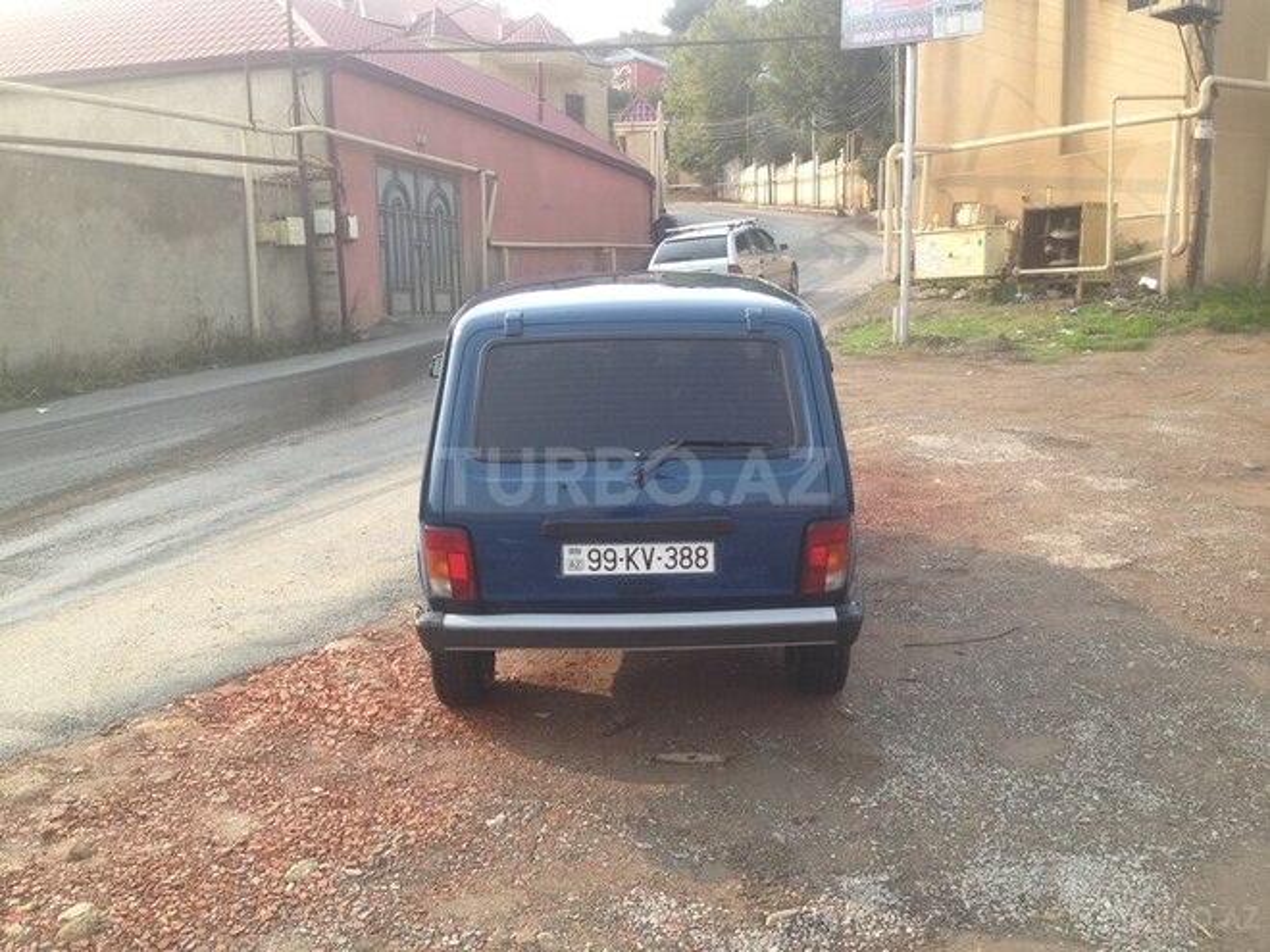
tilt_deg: -6.5
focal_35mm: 33
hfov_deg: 55.4
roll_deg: -0.8
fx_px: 1211
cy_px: 476
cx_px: 635
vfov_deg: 42.9
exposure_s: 1/414
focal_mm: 4.12
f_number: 2.4
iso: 50
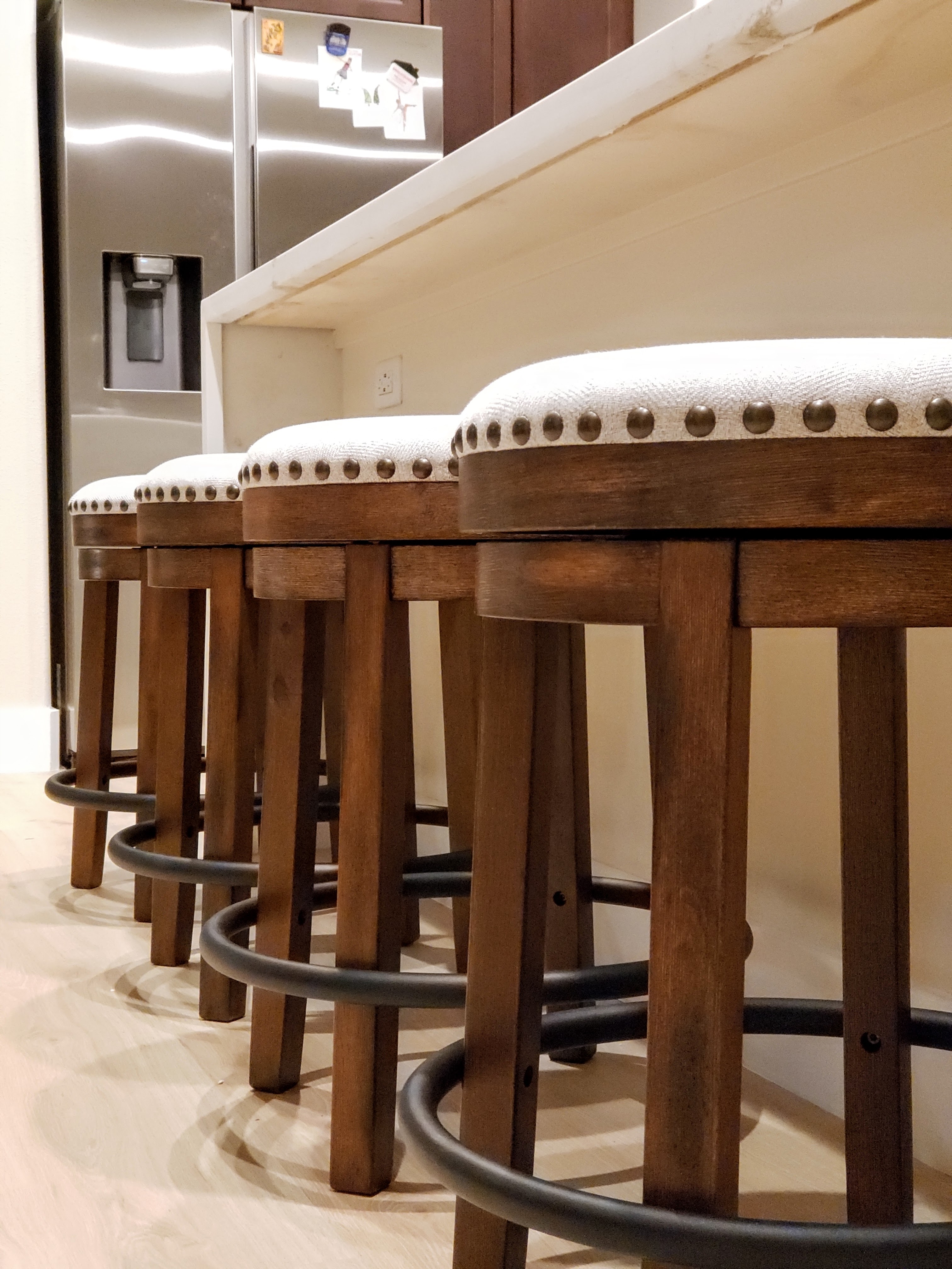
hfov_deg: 28.0
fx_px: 1907
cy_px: 634
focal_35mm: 52
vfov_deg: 36.8
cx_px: 476
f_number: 2.4
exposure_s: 1/24
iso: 1000
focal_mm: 6
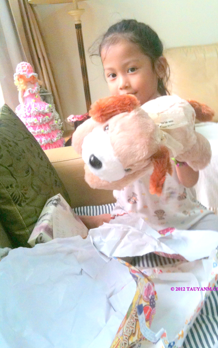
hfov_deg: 33.5
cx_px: 132
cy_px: 175
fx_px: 361
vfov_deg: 51.5
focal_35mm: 38
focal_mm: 3.85
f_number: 2.8
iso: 250
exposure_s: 1/15
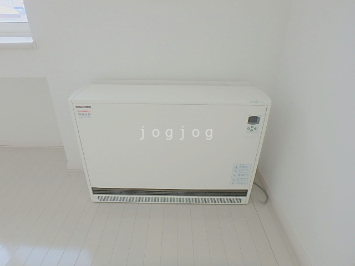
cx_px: 178
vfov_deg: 63.4
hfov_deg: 79.0
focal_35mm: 21
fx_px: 215
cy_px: 133
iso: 125
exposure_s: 1/100
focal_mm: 3.7
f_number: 3.5
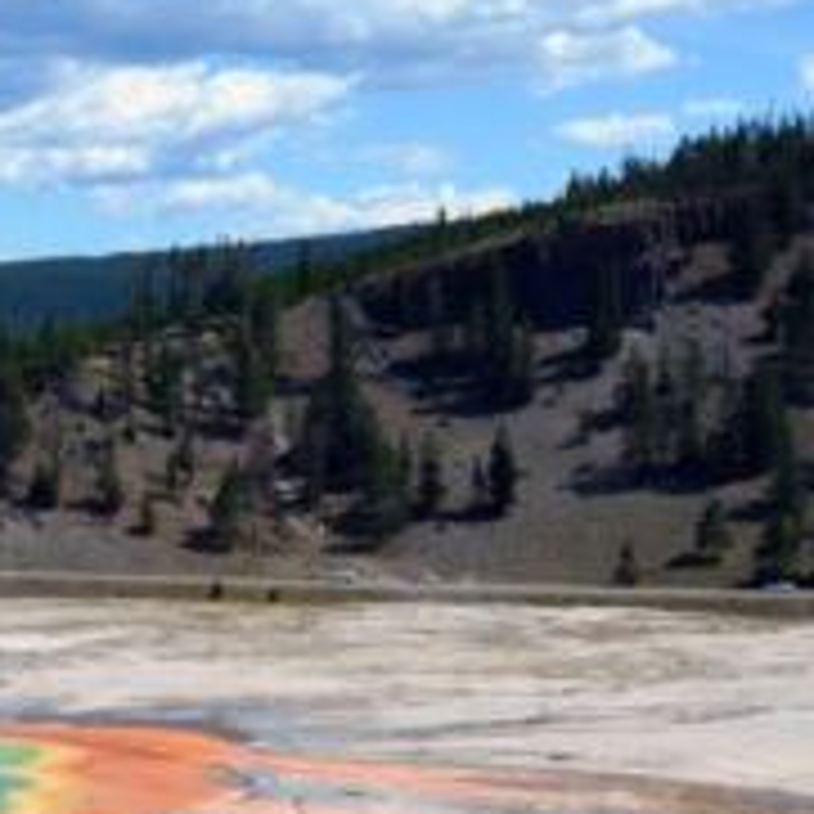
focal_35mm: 117
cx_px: -517
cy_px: 753
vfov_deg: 14.7
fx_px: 3113
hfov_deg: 13.7
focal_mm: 26
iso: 200
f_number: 22
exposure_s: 1/100
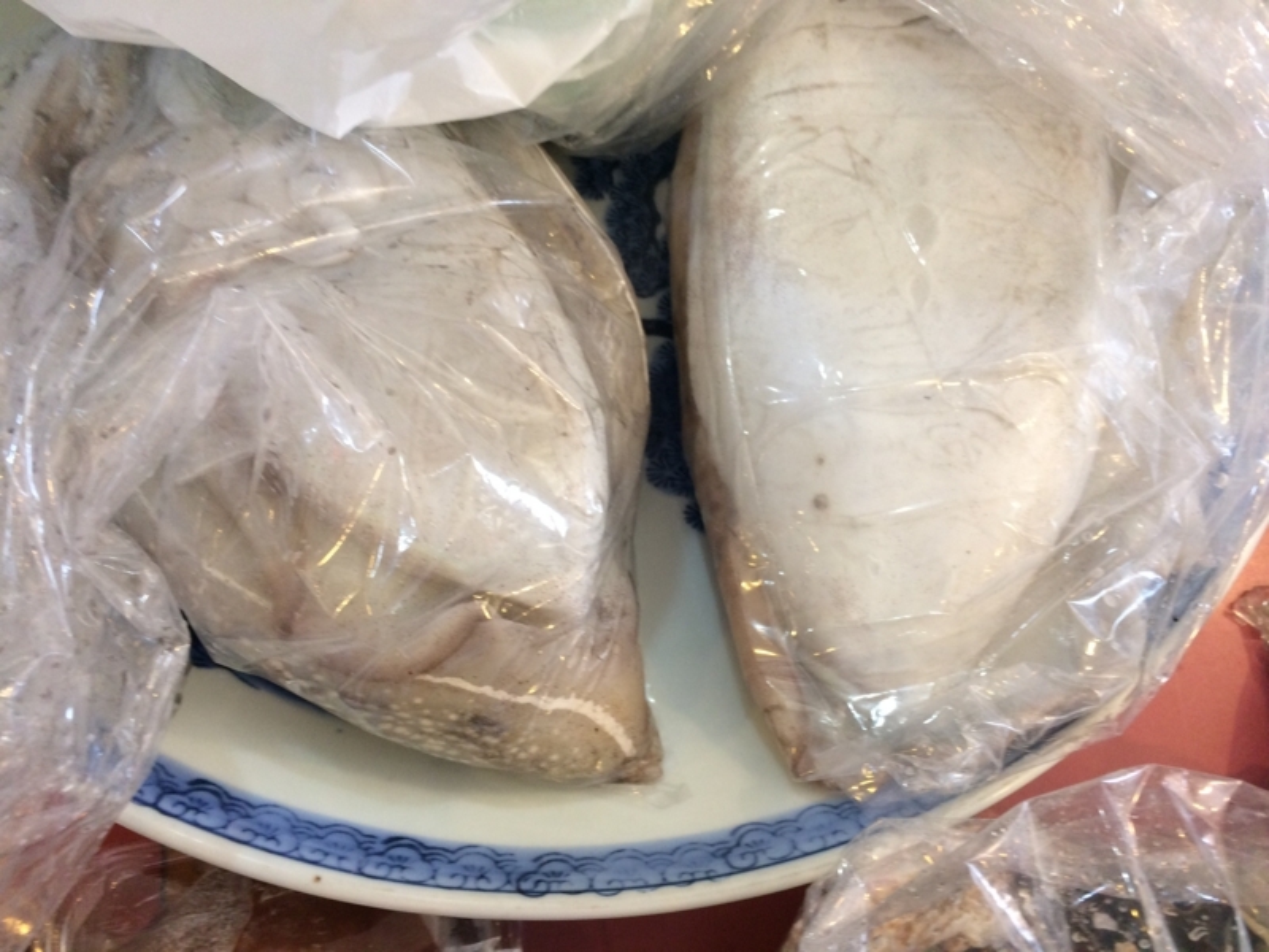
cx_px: 634
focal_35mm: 29
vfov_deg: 48.2
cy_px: 476
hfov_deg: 61.7
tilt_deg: -69.7
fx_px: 1063
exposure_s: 1/30
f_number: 2.2
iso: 125
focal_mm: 4.15
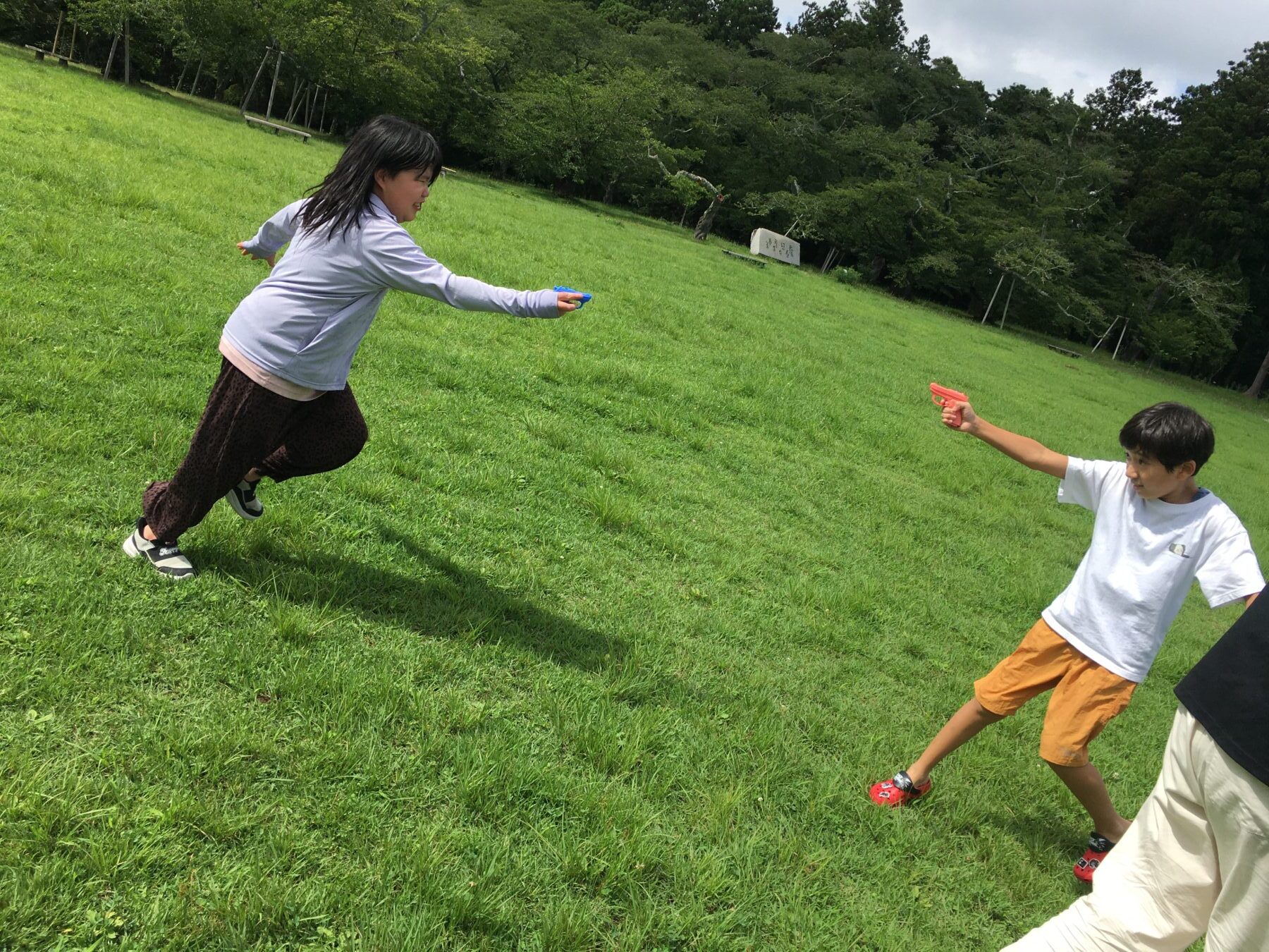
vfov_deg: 48.2
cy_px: 476
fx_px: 1063
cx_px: 634
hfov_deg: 61.7
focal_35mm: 29
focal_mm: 4.15
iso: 25
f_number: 2.2
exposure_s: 1/1099
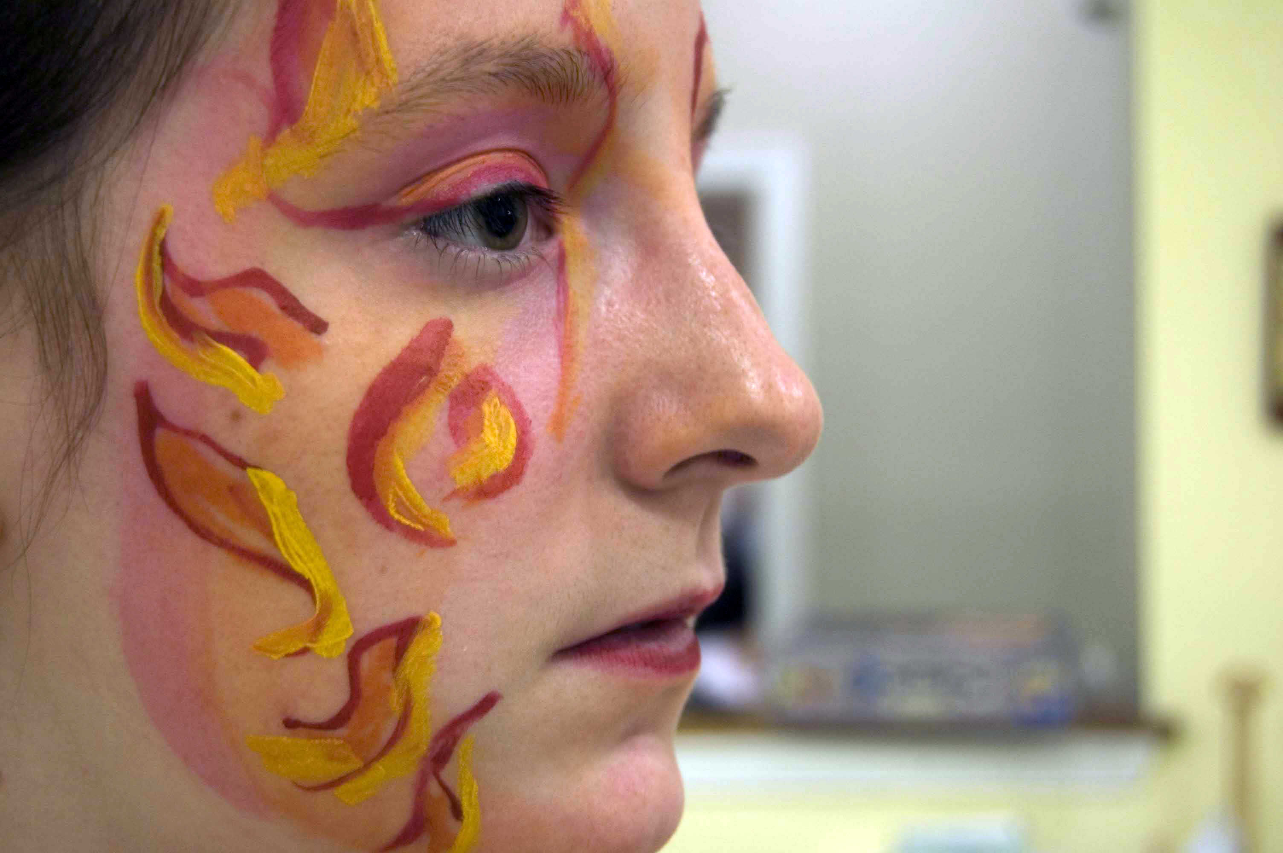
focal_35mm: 57
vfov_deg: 23.7
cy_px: 426
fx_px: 2030
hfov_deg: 35.1
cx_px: 642
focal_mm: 38
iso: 400
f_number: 4.8
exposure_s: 1/20
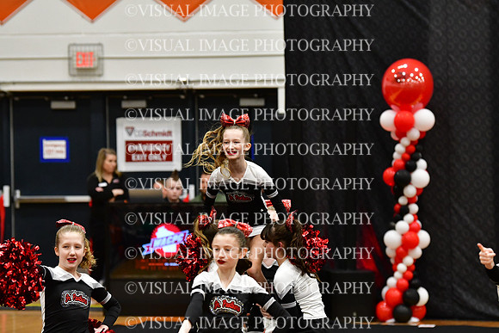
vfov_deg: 6.8
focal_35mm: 202
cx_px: 250
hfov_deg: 10.2
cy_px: 166
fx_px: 2800
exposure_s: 1/500
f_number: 3.5
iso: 4000
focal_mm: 135
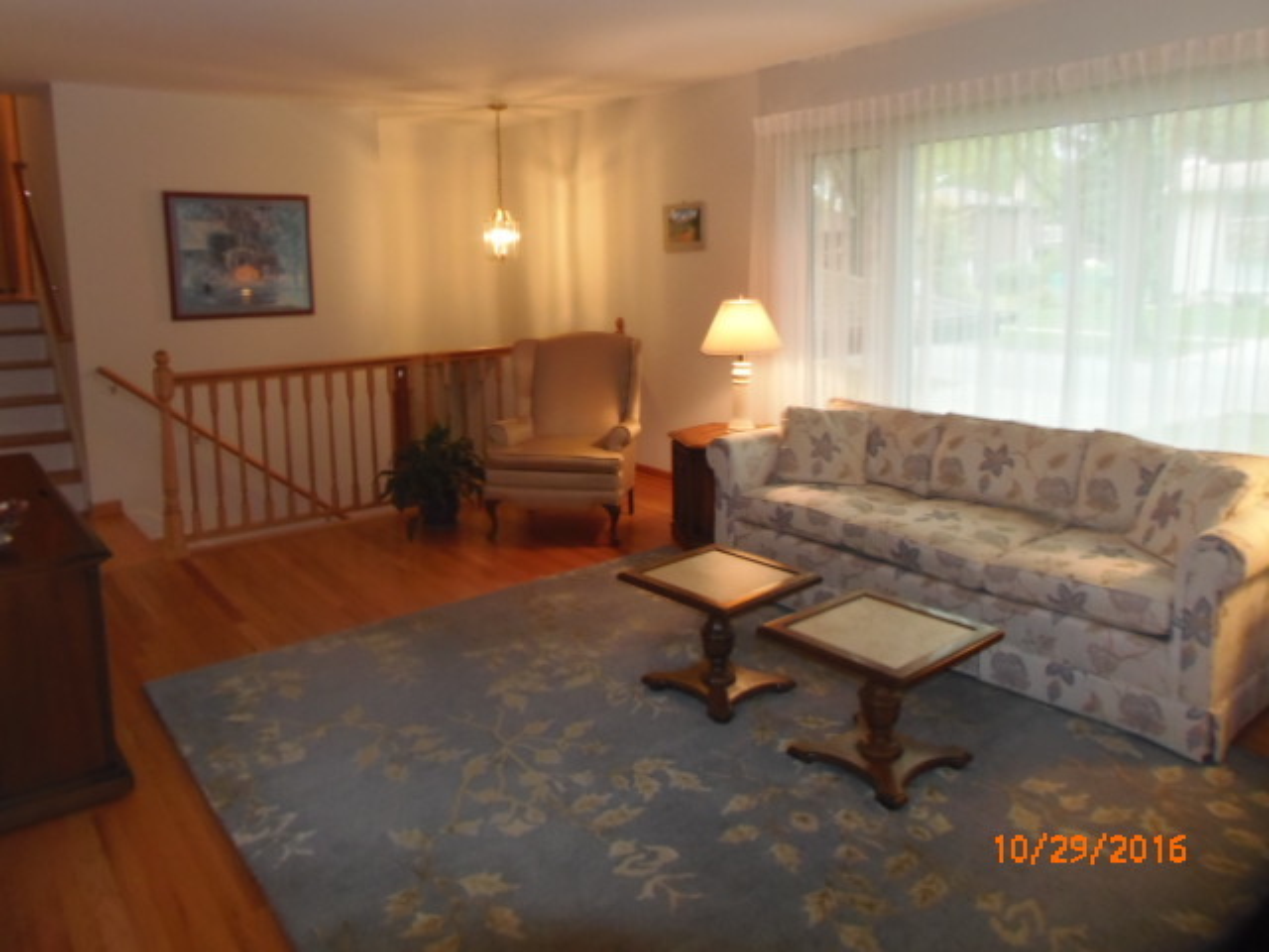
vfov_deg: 56.8
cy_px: 476
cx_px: 634
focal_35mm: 24
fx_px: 880
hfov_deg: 71.6
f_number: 2.9
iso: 200
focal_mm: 4.3
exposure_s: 1/30
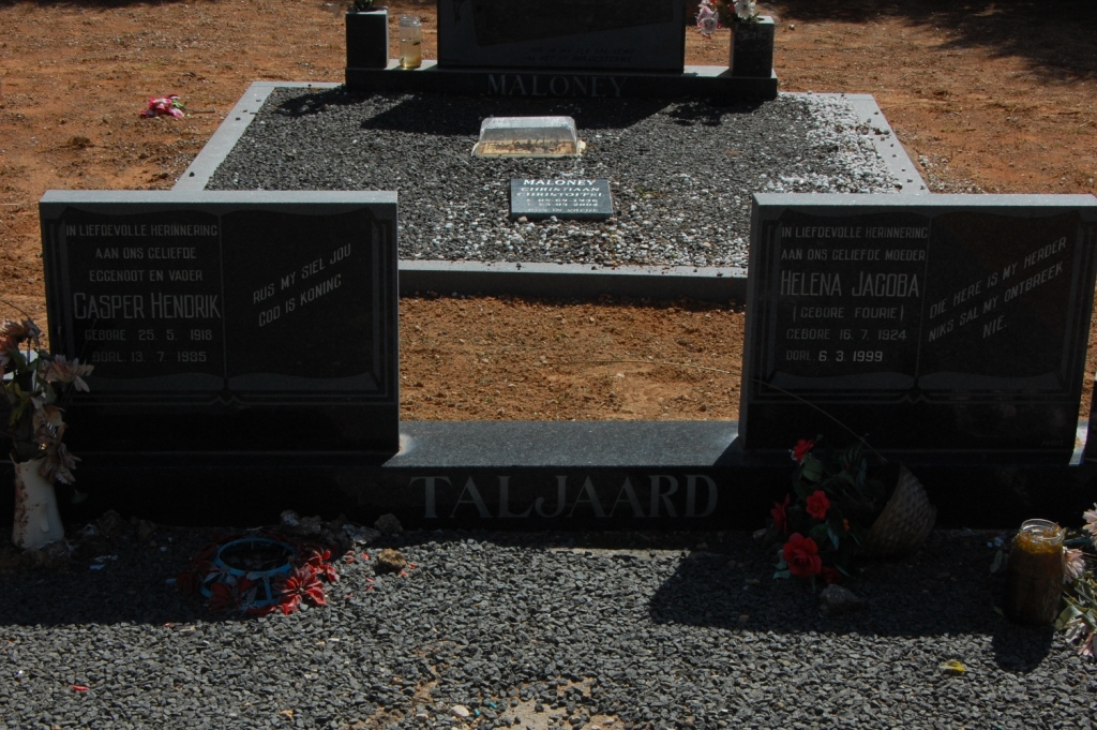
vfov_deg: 21.5
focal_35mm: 63
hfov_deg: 31.9
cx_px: 548
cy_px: 365
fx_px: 1918
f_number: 18
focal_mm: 42
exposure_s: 1/250
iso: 400
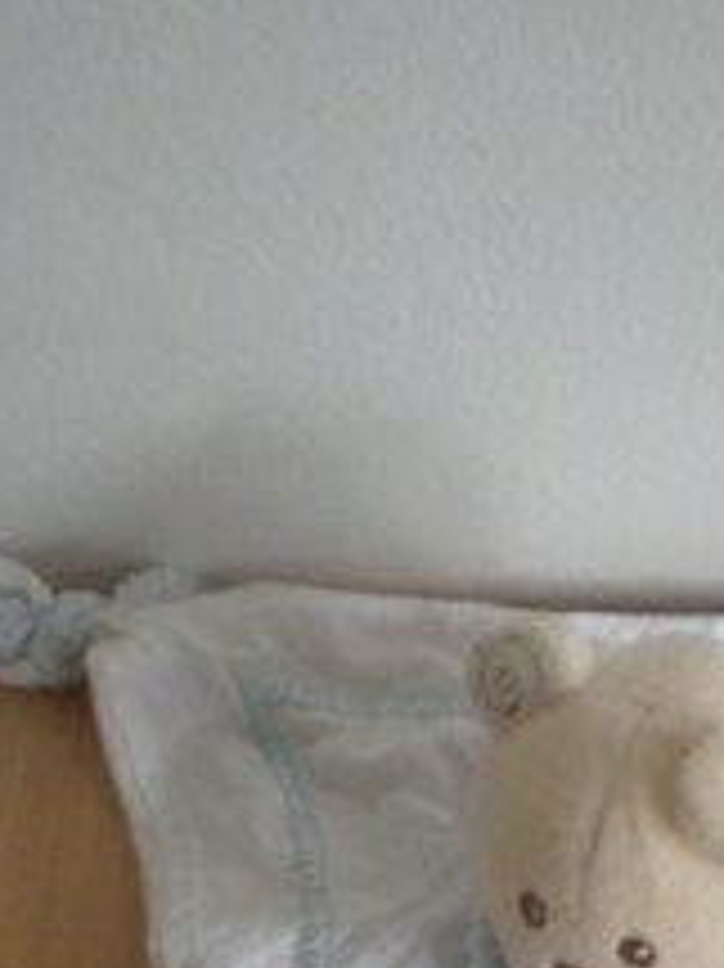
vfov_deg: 20.7
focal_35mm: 92
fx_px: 2568
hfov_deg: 15.8
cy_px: 941
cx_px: 688
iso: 373
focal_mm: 6.3
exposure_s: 1/8
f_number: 3.1
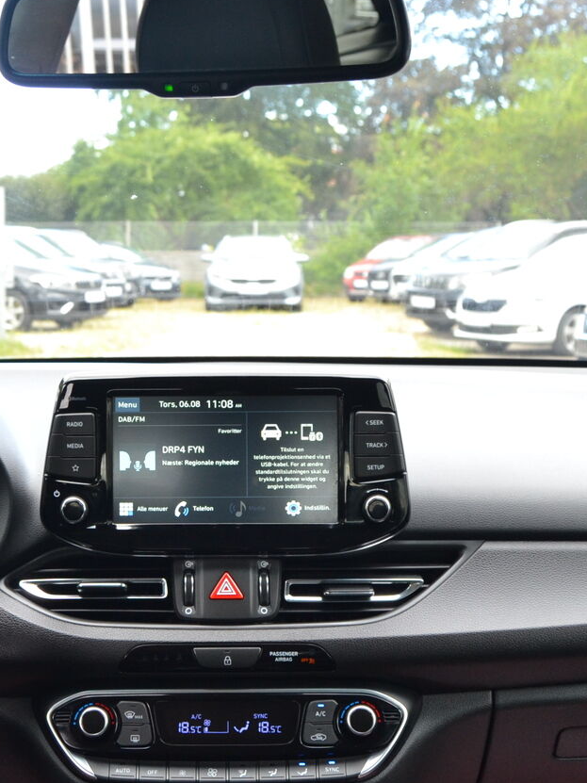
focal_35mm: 60
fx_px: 1357
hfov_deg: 24.3
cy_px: 476
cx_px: 211
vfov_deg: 32.1
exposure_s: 1/100
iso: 400
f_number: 5
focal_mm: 18
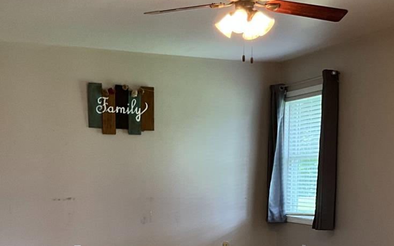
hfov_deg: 32.5
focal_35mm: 63
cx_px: 216
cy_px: 269
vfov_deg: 19.7
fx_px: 676
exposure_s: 1/60
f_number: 1.8
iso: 200
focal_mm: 3
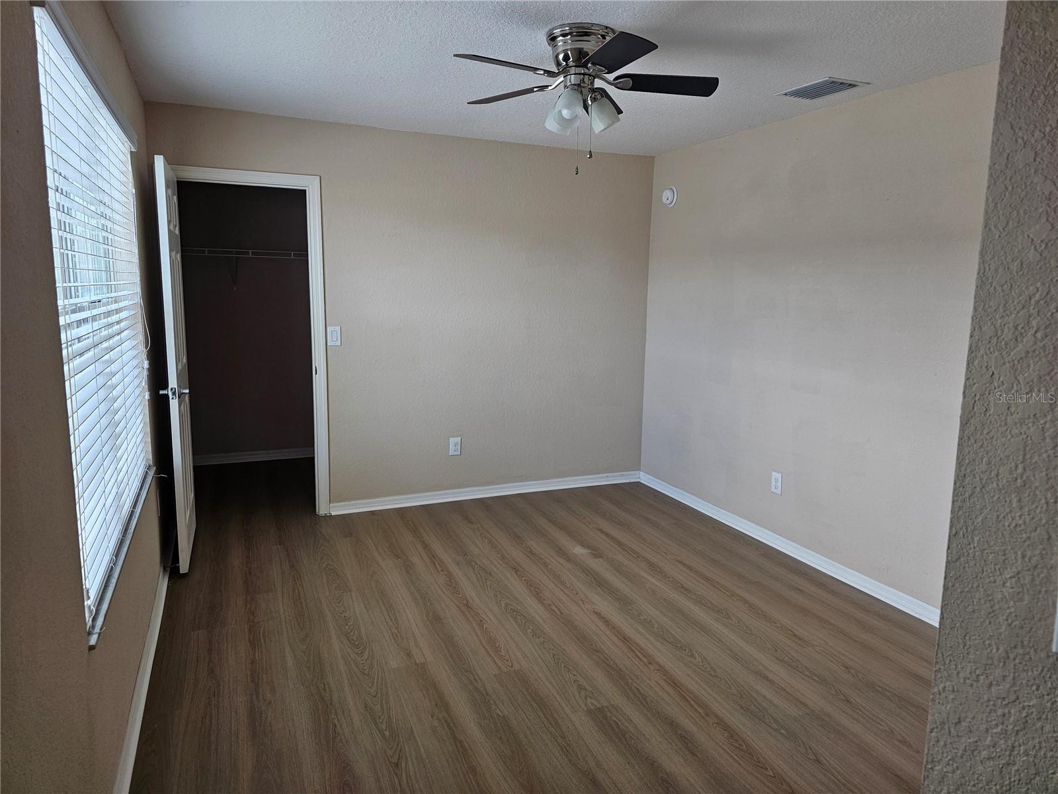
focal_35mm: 23
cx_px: 529
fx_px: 703
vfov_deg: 58.9
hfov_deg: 73.9
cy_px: 397
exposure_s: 1/120
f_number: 1.7
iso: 80
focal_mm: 6.3
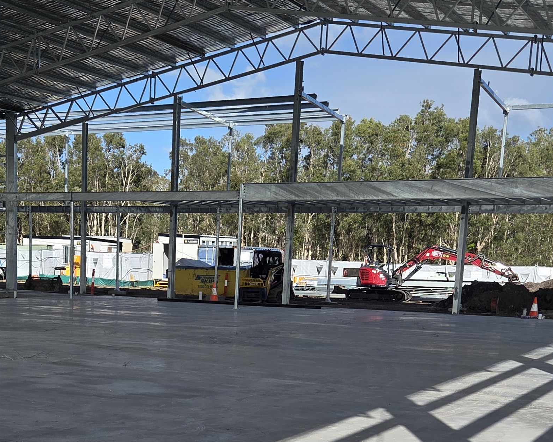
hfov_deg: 32.6
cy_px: 410
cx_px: 159
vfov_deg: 25.7
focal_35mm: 57
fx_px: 933
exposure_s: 1/5129
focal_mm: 5.4
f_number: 1.8
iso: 80
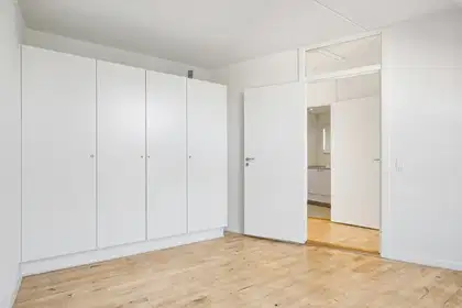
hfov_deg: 90.0
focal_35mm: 18
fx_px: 231
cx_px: 231
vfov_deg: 67.4
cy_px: 154
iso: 800
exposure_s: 1/30
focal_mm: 12
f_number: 8
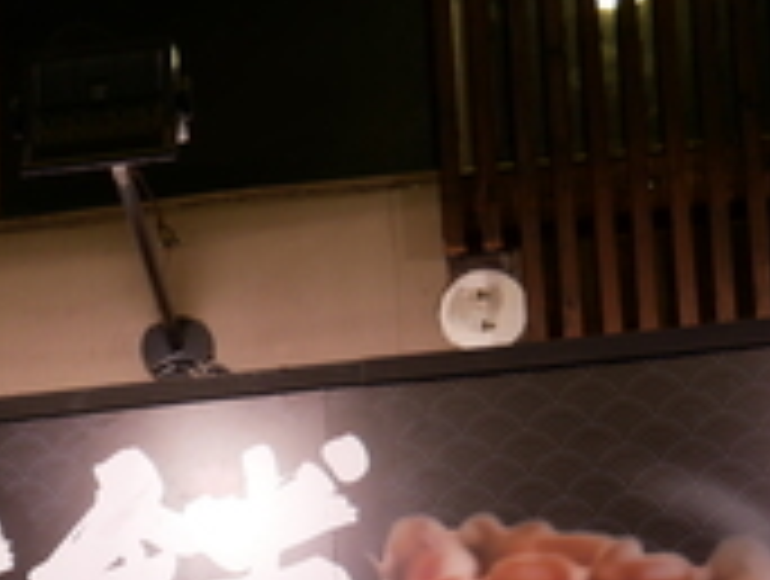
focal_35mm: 175
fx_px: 3901
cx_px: -450
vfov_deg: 8.4
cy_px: 771
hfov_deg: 10.8
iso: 200
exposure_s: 1/80
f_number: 4.5
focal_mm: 25
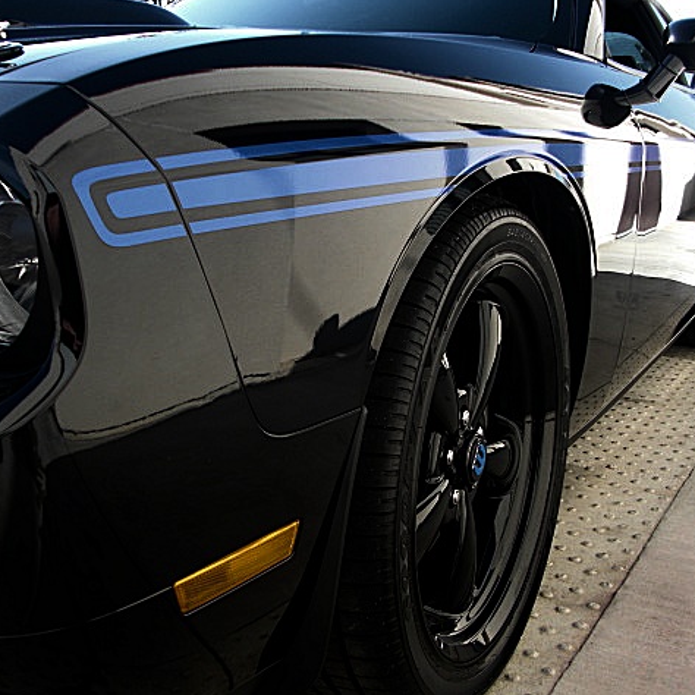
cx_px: 318
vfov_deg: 39.2
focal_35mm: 43
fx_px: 977
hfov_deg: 39.1
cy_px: 349
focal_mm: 6.3
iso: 50
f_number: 2.8
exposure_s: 1/250
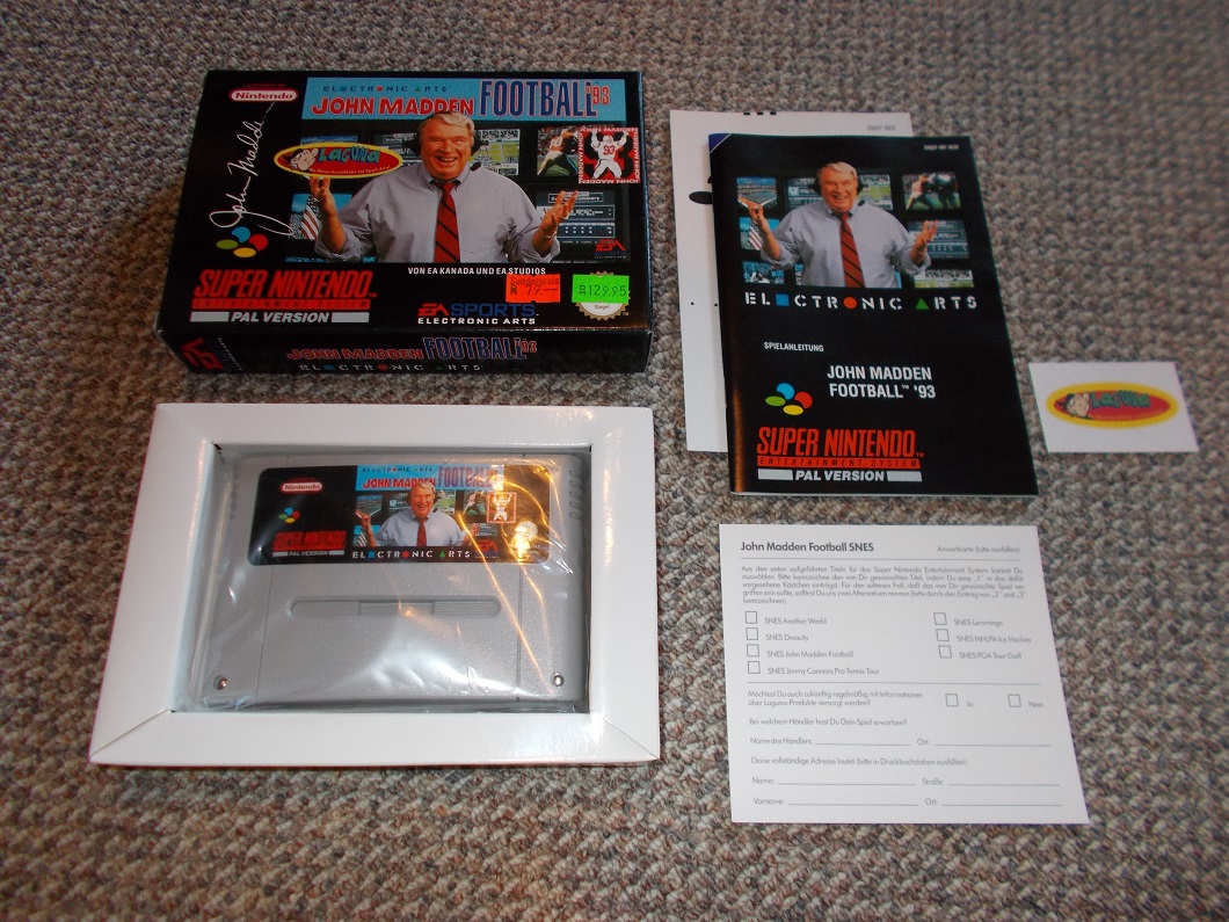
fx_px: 923
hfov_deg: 67.3
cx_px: 614
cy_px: 461
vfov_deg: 53.1
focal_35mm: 26
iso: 200
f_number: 3.2
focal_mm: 4.6
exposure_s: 1/25
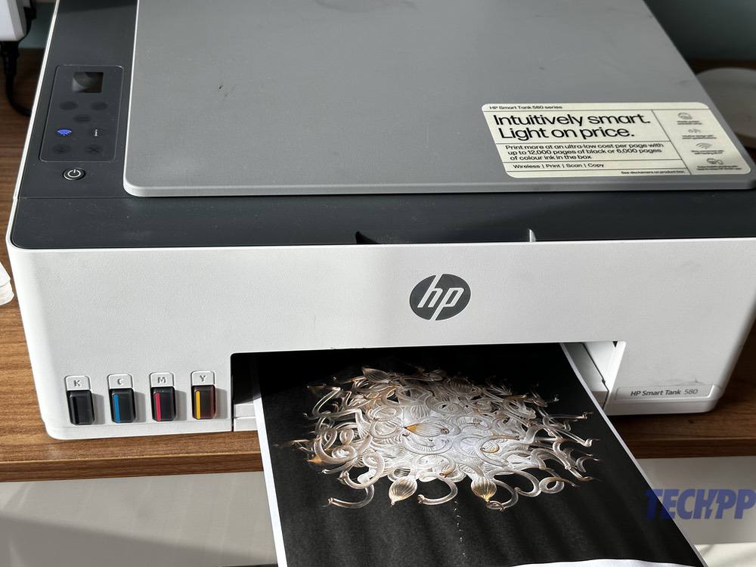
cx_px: 378
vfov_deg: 30.3
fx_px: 1048
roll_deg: -5.6
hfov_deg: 39.7
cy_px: 284
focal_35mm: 48
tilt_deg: -39.8
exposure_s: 1/519
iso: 64
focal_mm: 6.86
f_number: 1.78
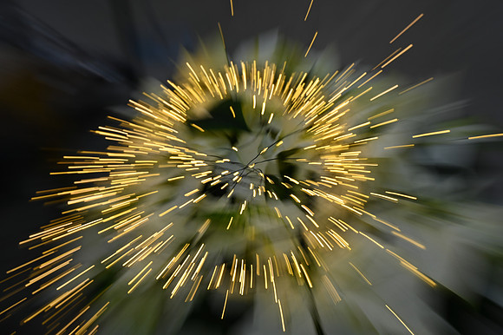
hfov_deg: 39.6
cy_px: 168
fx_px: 698
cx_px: 252
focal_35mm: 50
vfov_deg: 27.0
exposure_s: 1/20
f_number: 11
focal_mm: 50
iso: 125
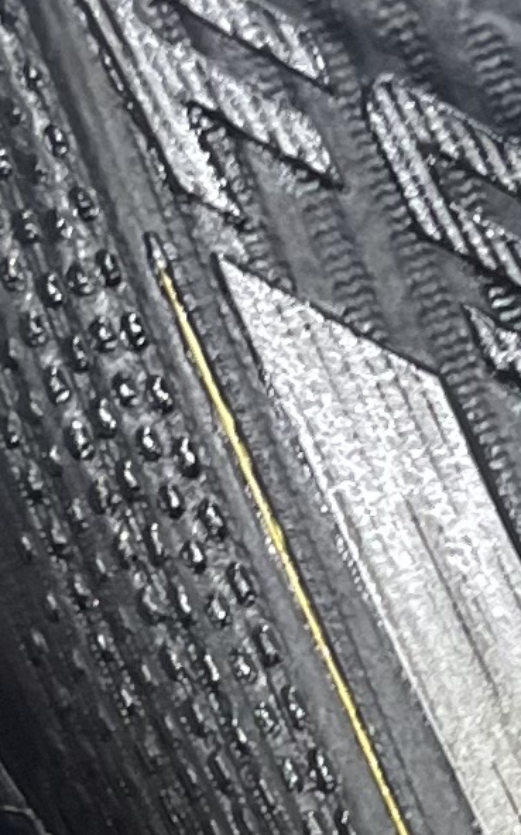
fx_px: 4274
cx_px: 1066
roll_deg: +1.9
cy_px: 661
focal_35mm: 188
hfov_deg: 6.7
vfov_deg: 11.1
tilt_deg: -7.7
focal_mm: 5.1
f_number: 1.6
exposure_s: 1/50
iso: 125
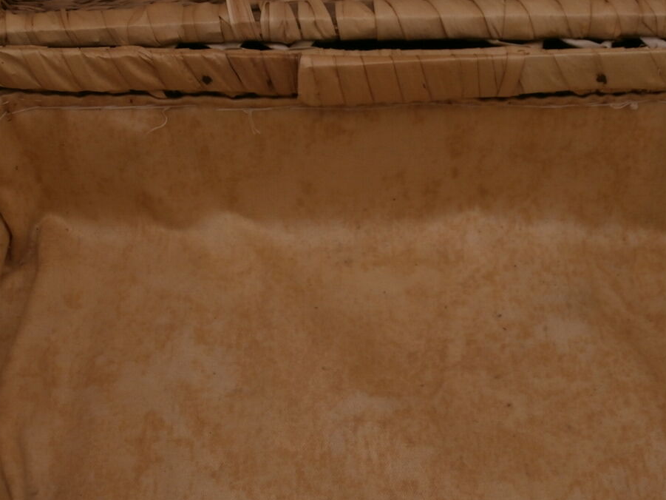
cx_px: 402
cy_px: 295
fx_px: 1039
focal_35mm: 54
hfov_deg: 35.4
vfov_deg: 27.0
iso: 100
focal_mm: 6.67
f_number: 3.9
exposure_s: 1/500
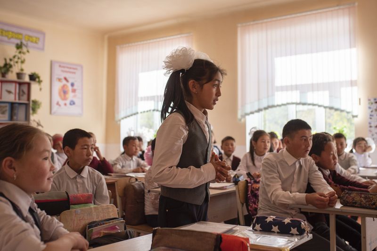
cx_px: 188
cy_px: 126
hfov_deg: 54.4
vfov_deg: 37.8
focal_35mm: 35
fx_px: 366
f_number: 3.2
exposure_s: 1/2000
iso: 640
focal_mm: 35
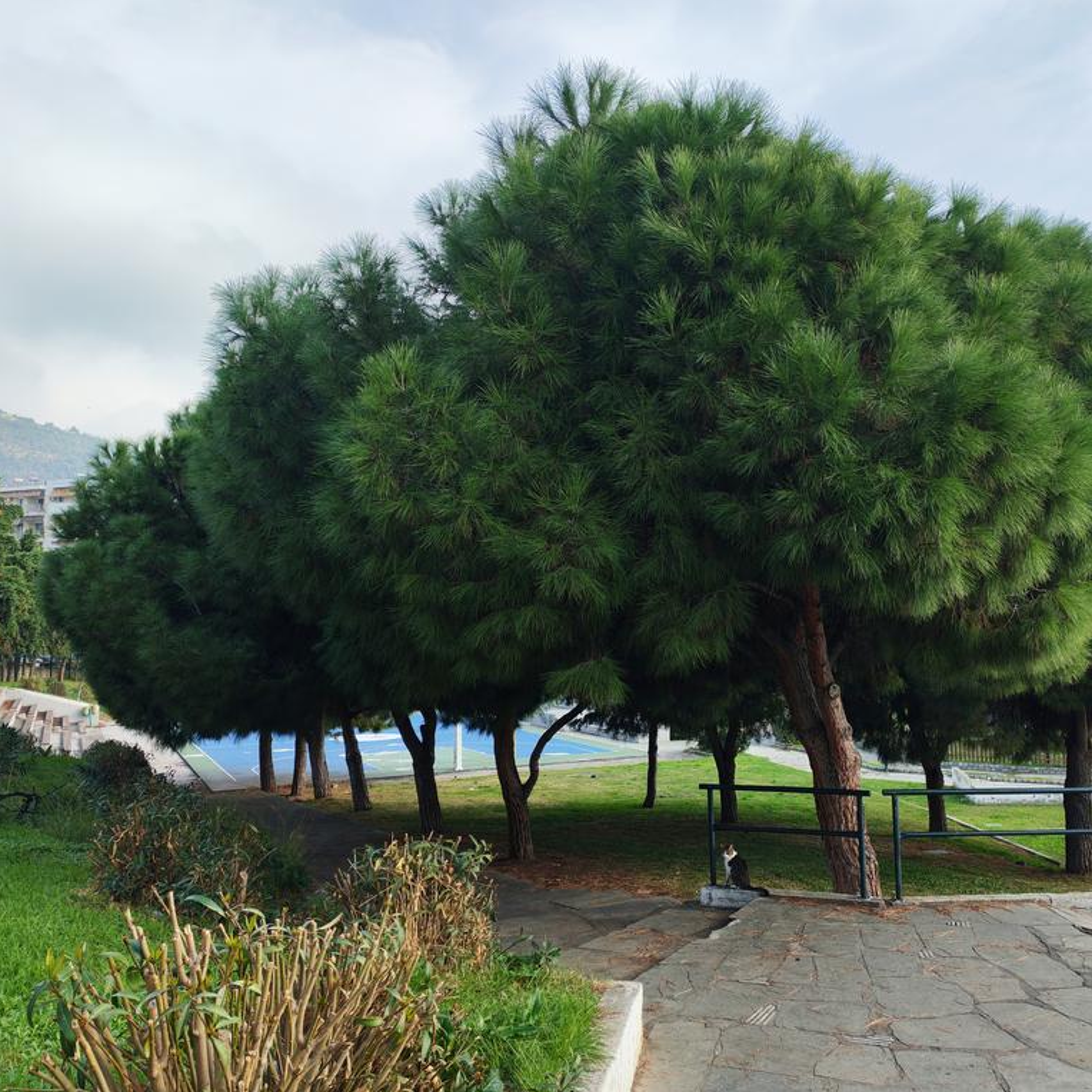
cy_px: 546
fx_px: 1142
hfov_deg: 50.6
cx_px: 682
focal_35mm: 32
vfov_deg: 51.1
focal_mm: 6.12
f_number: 1.9
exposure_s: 1/530
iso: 50
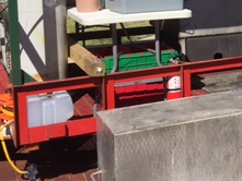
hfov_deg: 21.2
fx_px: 588
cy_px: -12
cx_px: 311
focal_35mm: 84
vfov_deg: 17.1
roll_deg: -0.5
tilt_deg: -6.6
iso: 25
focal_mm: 4.15
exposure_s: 1/2024
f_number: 2.2
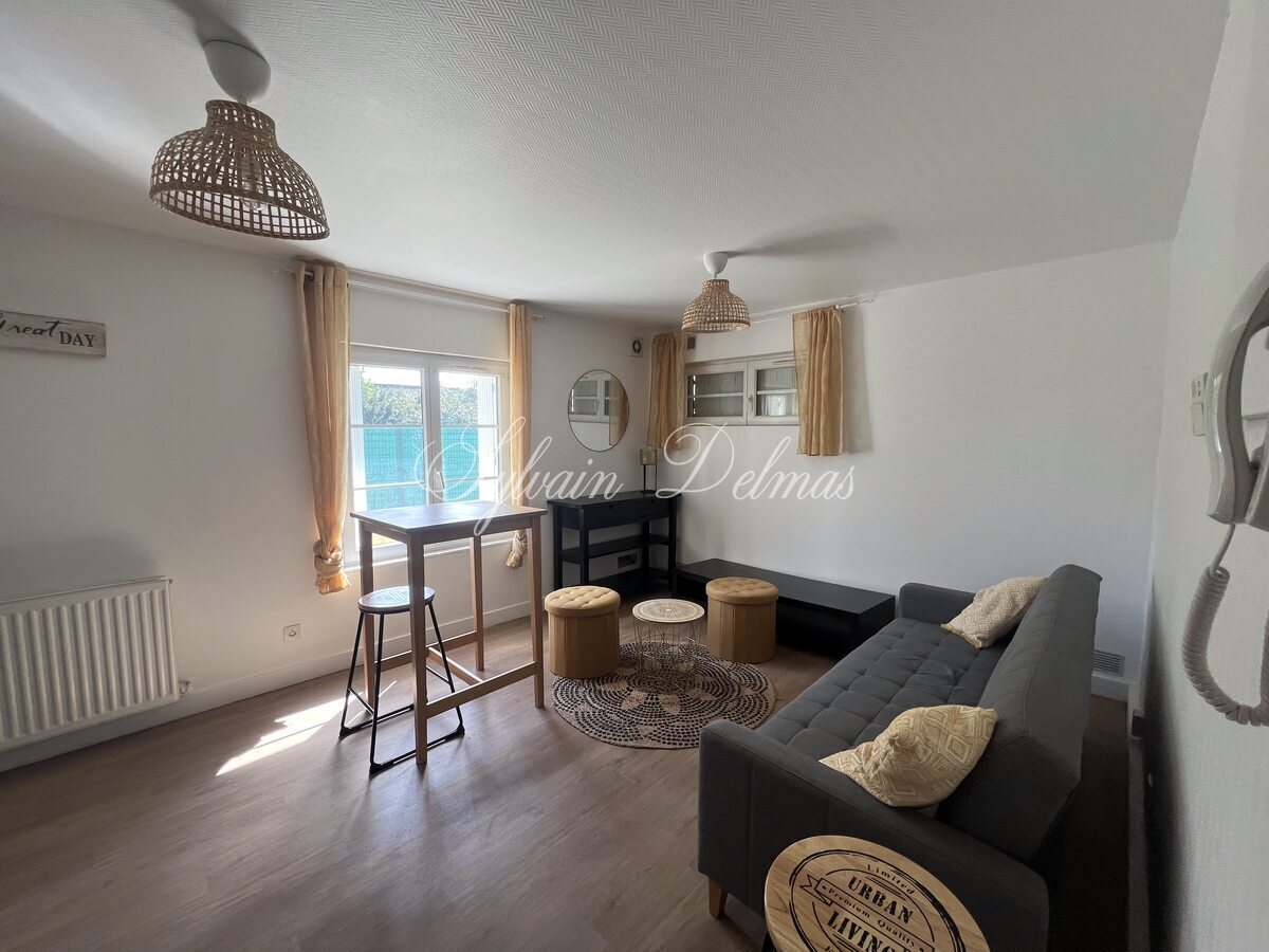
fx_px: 477
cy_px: 476
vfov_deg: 89.9
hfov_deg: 106.2
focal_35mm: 13
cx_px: 634
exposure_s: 1/99
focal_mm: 1.57
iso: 50
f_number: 1.8
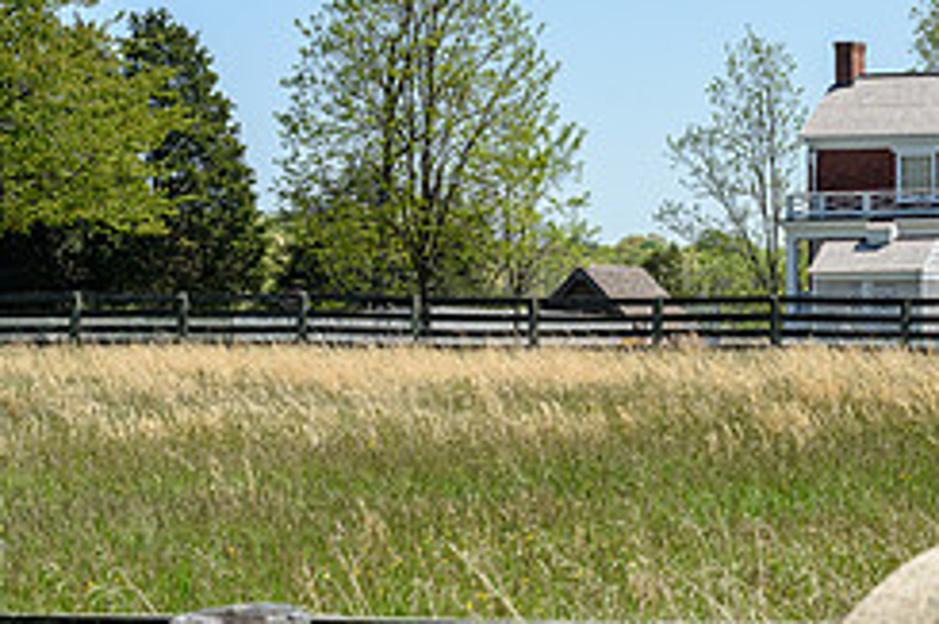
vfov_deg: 9.2
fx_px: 3884
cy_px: 141
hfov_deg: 13.5
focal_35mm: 149
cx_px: 1021
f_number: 8
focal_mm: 50
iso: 125
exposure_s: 1/500
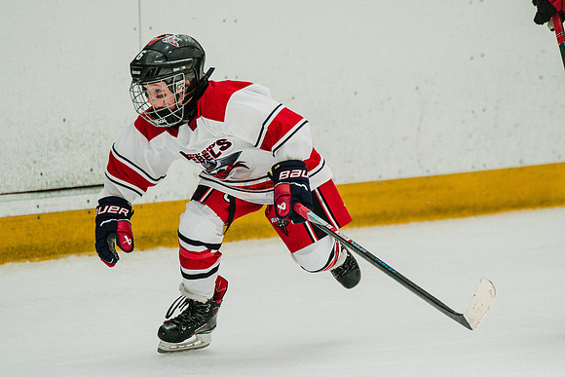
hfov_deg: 4.3
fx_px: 7540
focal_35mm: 480
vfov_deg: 2.9
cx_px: 300
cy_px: 252
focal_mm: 300
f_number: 4
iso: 1600
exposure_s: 1/3200
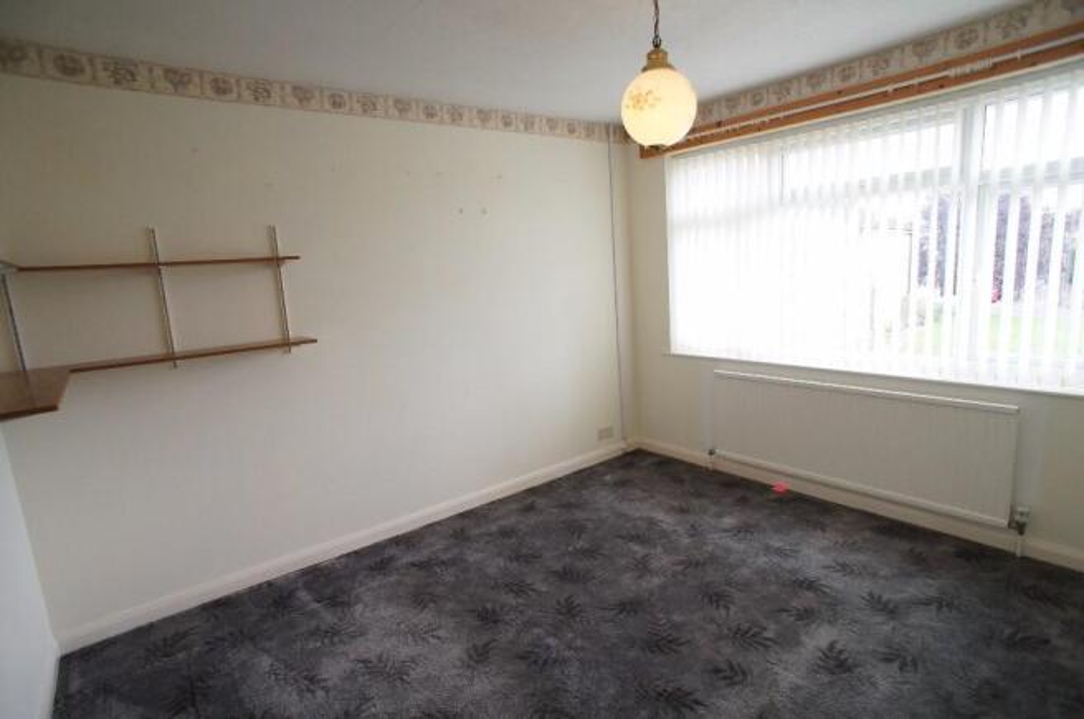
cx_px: 542
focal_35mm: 24
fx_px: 721
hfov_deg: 73.8
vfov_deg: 53.0
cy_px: 360
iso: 800
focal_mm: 16
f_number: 4
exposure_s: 1/160
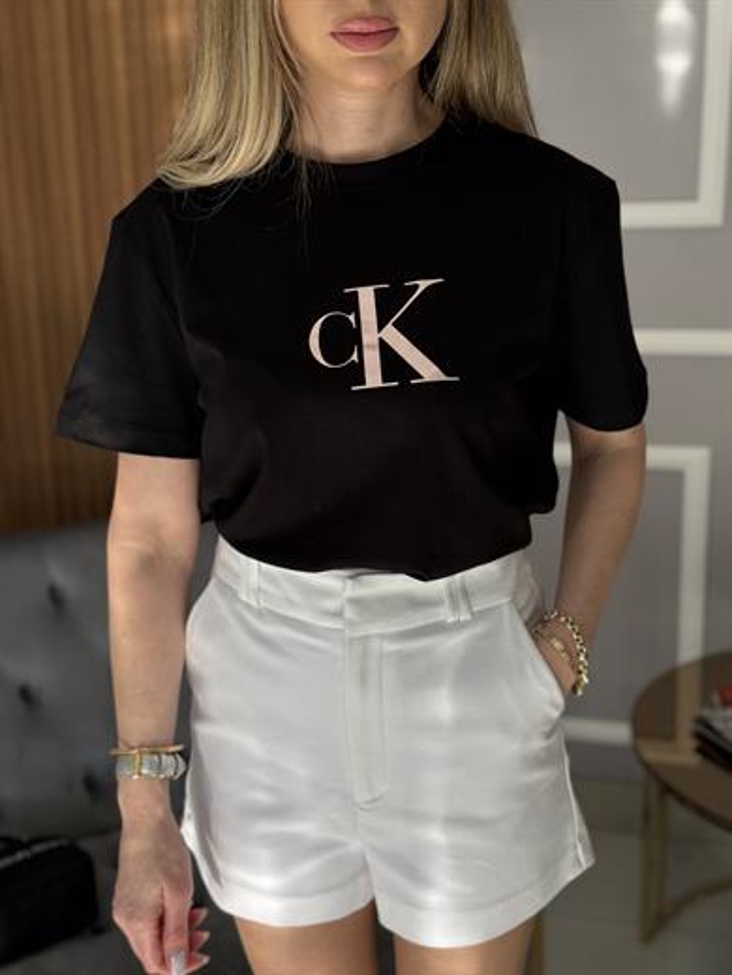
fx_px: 1353
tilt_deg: -14.5
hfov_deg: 30.3
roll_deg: +1.1
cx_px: 366
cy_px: 488
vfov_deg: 39.7
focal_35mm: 48
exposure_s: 1/233
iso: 80
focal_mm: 6.76
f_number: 1.78
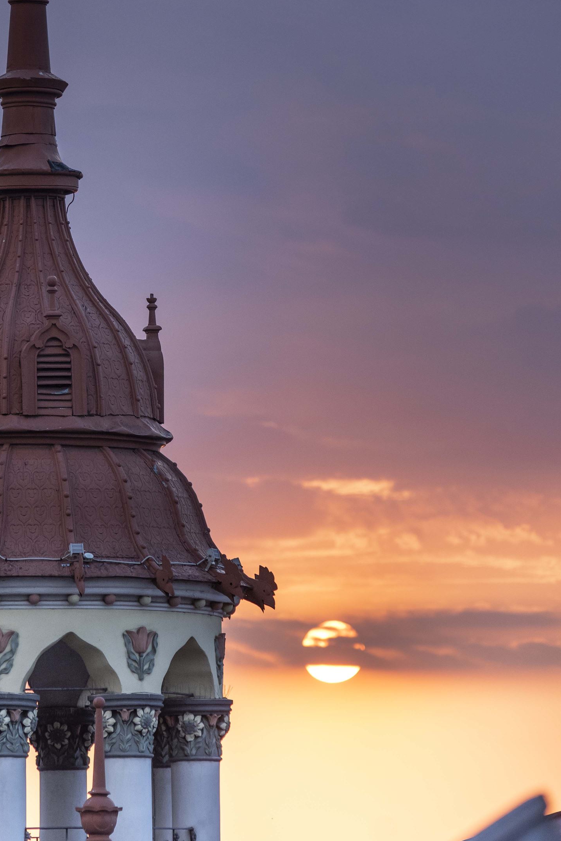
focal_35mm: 282
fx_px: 6591
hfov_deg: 4.9
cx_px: 202
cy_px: 354
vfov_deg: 7.3
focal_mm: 165
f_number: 3.5
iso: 400
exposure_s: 1/1600
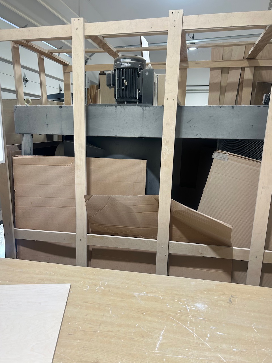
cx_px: 136
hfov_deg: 53.1
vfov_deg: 67.3
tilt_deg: -11.3
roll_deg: -1.1
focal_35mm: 26
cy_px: 182
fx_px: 272
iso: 80
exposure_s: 1/60
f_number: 1.5
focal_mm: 5.7
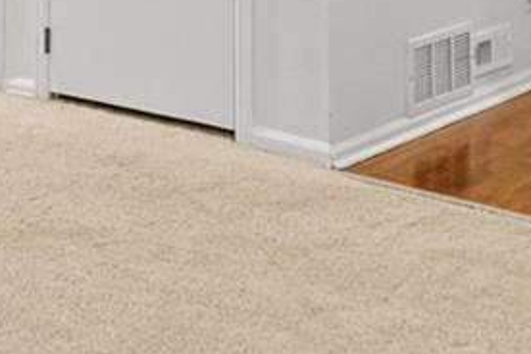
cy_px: -308
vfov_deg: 13.8
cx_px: 144
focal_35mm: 87
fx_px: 1283
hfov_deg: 23.2
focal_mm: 10
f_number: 3.5
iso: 200
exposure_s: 1/2
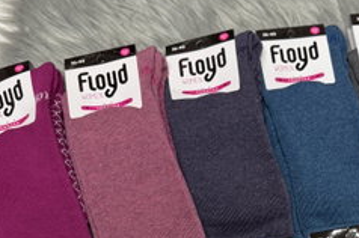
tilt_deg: -71.2
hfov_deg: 35.3
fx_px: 558
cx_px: 244
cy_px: 282
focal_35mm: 56
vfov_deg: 22.3
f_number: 1.78
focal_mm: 6.76
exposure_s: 1/100
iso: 160
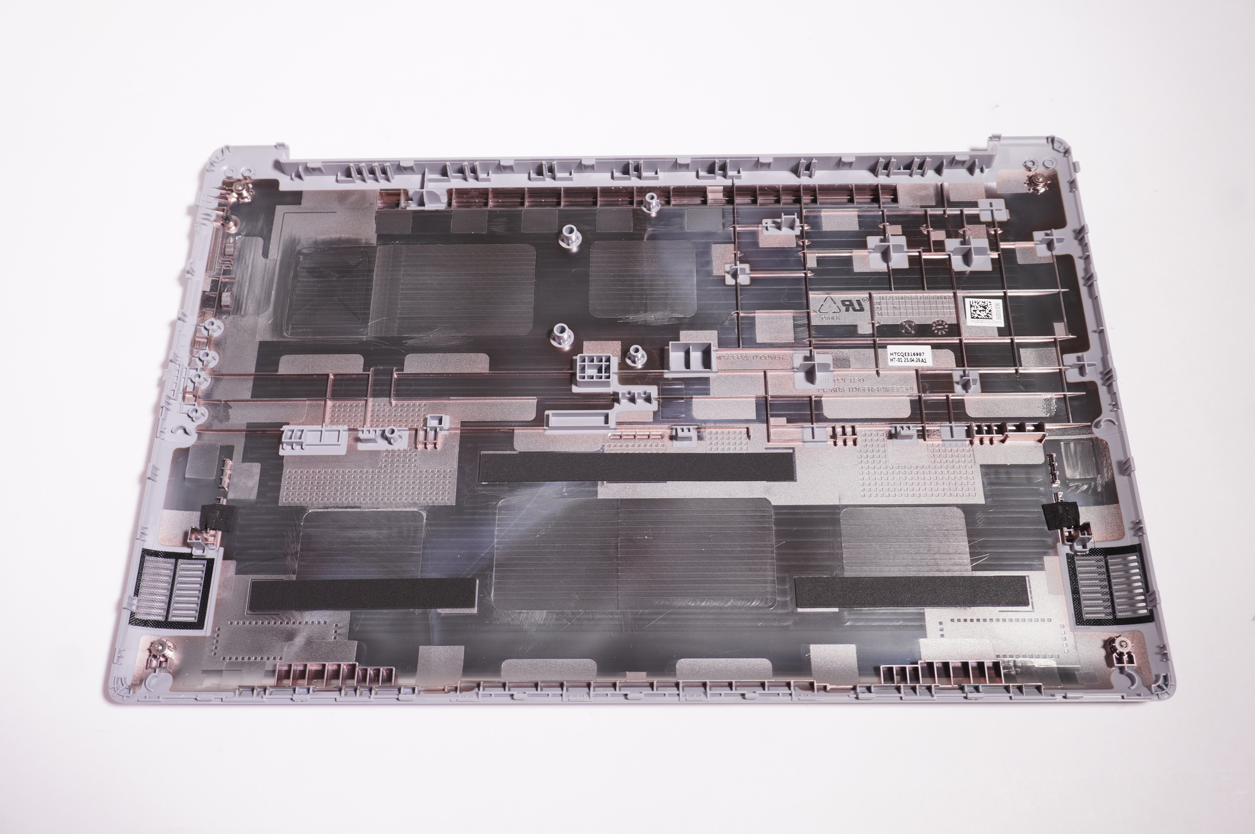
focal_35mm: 34
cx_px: 628
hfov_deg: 55.1
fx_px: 1202
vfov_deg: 38.3
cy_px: 417
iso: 125
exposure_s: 1/13
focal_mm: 23
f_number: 5.6
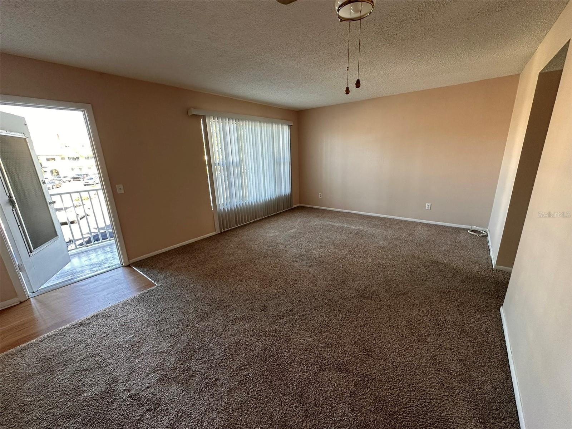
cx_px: 286
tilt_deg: -14.7
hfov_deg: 102.1
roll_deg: +2.0
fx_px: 231
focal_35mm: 14
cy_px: 214
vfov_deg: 85.7
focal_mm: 2.22
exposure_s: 1/99
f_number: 2.2
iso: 160
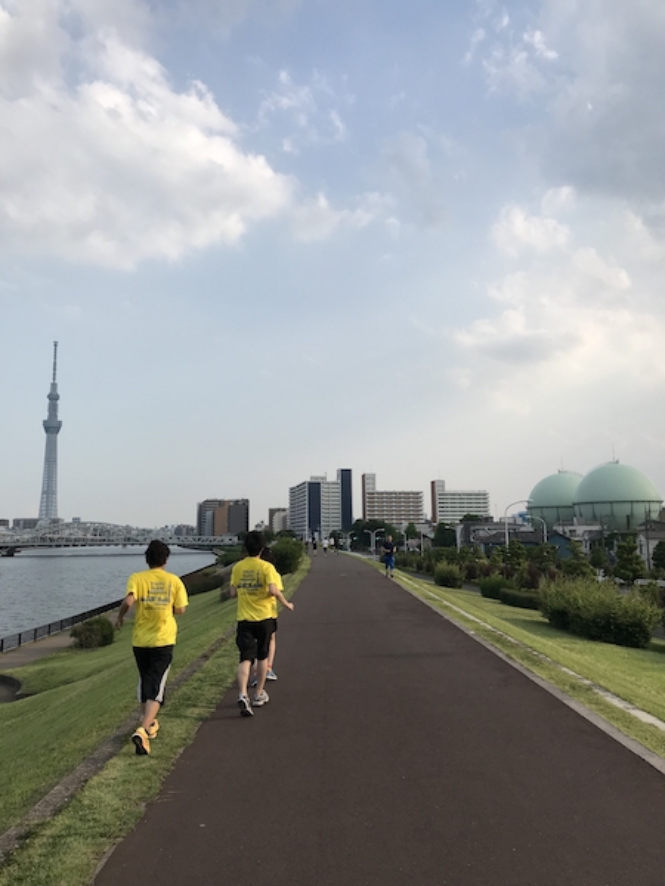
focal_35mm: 28
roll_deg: +1.8
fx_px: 717
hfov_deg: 49.7
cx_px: 332
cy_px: 443
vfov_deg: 63.4
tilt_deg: +11.0
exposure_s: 1/1650
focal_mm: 3.99
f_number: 1.8
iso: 20
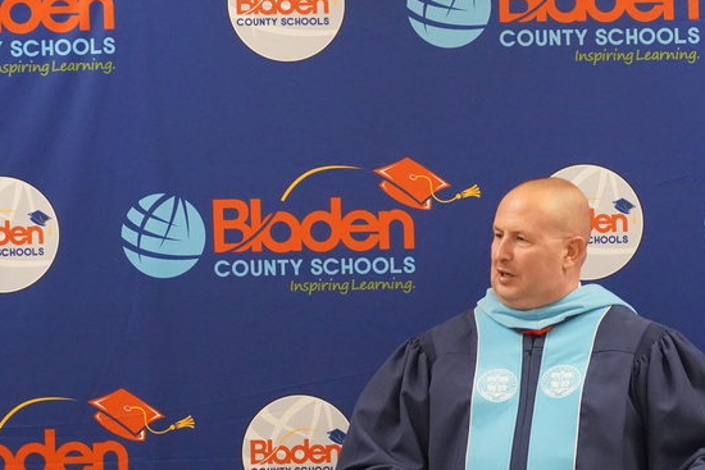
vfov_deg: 6.7
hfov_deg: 10.1
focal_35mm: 204
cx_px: 549
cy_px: 412
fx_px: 3994
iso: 4000
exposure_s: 1/160
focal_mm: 73
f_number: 5.6
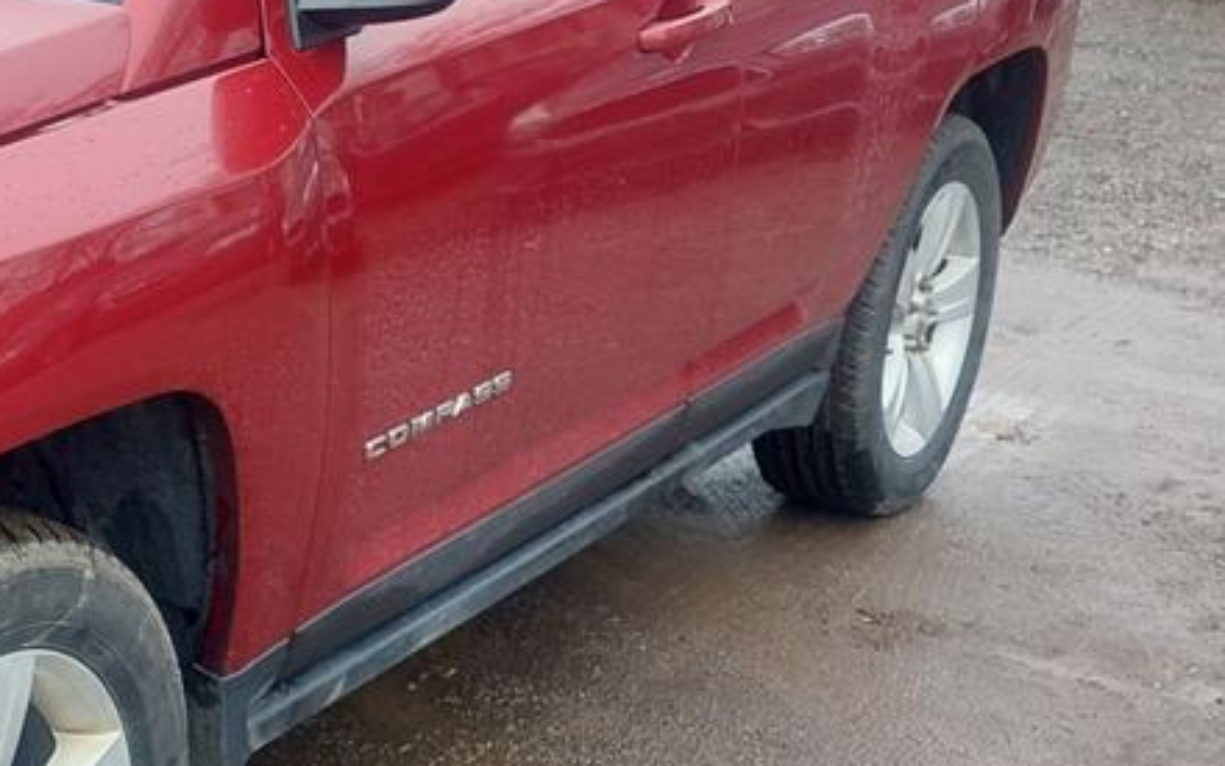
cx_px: 161
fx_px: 2471
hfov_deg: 27.0
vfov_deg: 17.6
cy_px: 407
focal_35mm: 74
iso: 40
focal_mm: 5.23
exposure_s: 1/120
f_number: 1.8
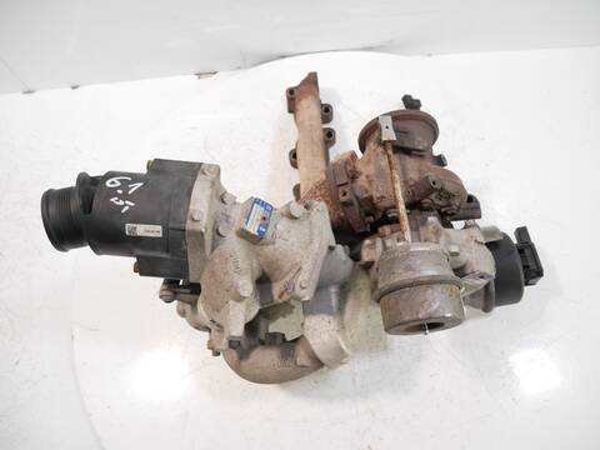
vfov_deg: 56.8
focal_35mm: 24
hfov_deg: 71.6
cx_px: 300
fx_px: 416
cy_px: 225
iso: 800
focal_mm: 12
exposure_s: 1/60
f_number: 3.5
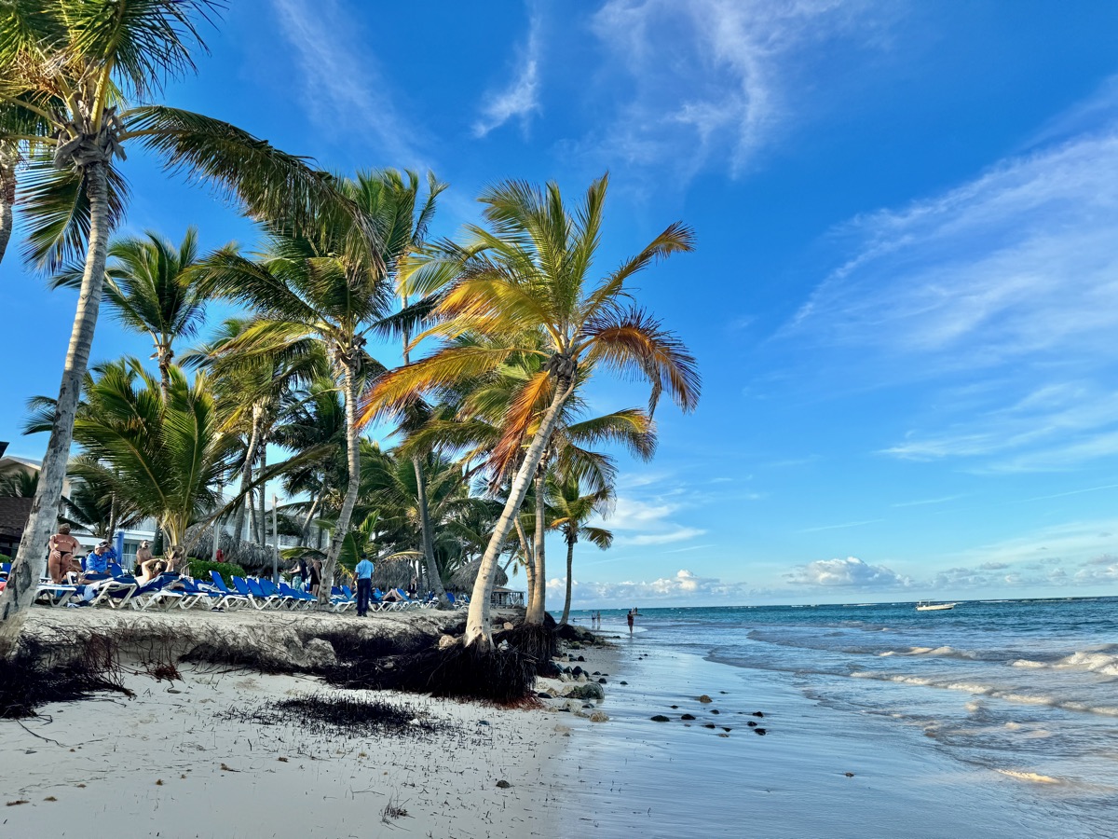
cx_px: 559
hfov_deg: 71.6
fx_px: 775
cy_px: 420
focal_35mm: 24
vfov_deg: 56.8
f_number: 1.78
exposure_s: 1/3096
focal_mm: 6.86
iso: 80
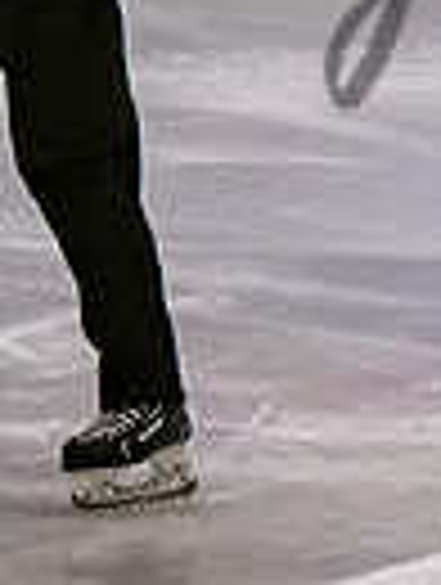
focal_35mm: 656
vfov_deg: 3.0
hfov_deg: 2.3
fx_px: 11107
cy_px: -208
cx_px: -381
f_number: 3.5
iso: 2500
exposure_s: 1/800
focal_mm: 80
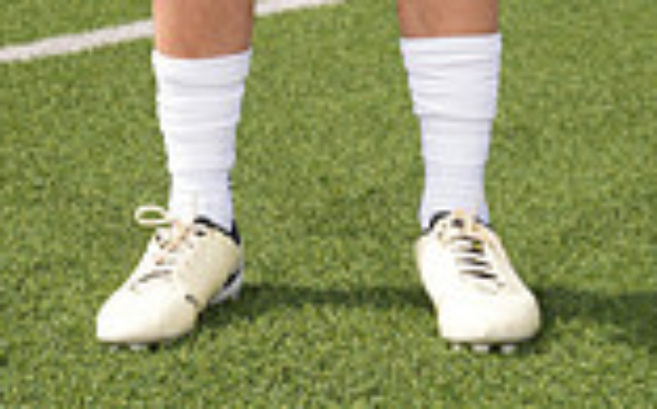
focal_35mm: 171
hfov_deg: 12.3
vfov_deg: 7.2
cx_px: 307
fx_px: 3057
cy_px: -535
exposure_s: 1/200
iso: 100
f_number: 8
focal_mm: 58
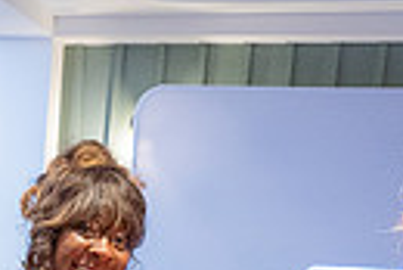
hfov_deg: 18.3
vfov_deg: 11.4
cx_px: -53
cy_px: 566
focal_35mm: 107
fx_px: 1199
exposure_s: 1/125
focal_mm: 24
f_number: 2.8
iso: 2000
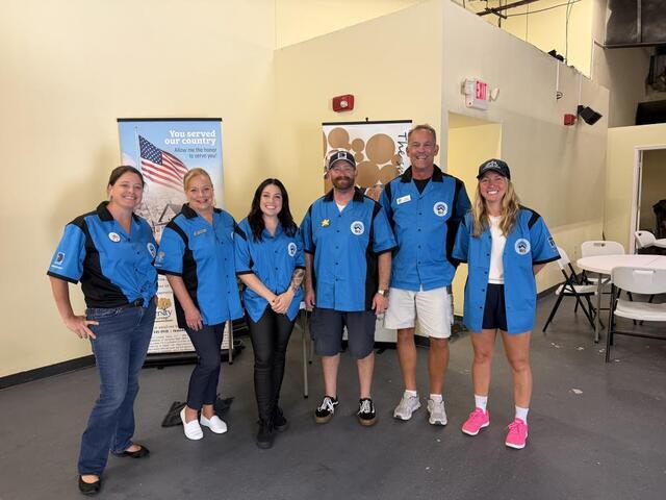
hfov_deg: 71.6
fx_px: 462
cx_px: 333
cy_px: 250
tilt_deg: -8.3
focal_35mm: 24
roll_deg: +1.5
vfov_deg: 56.8
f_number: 1.78
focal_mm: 6.76
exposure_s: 1/60
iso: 320
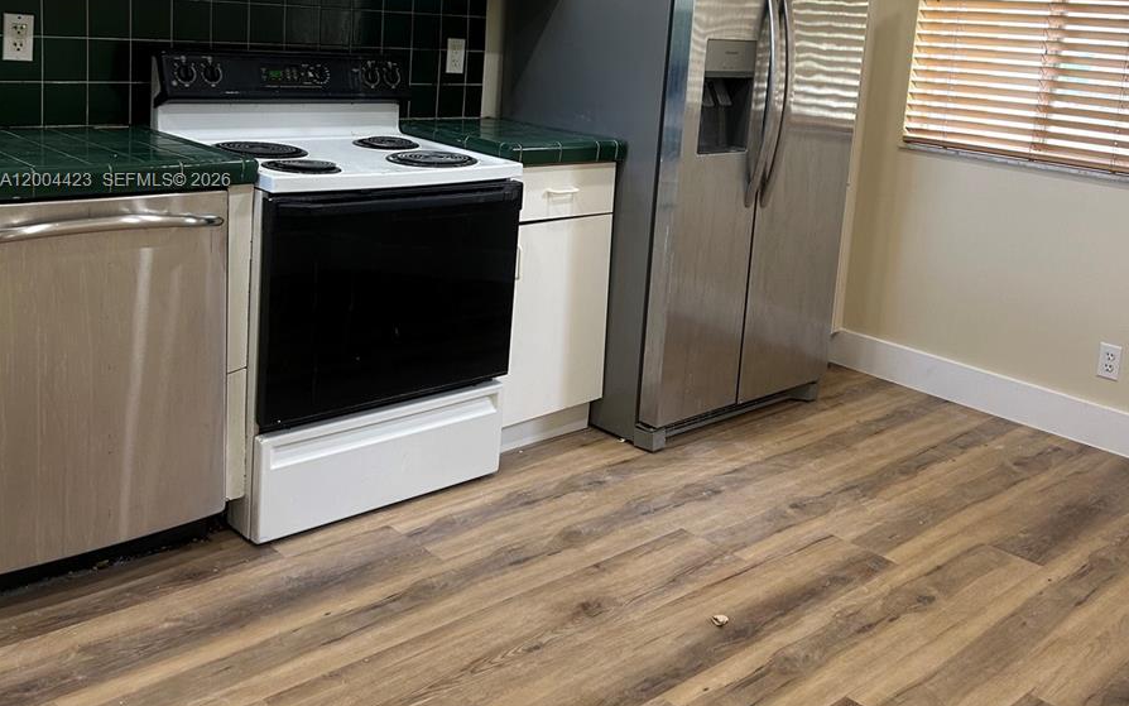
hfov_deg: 52.7
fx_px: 1139
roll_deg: -3.8
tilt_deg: -10.5
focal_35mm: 37
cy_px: 182
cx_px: 566
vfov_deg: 33.8
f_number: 1.5
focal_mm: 5.7
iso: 100
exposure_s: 1/120
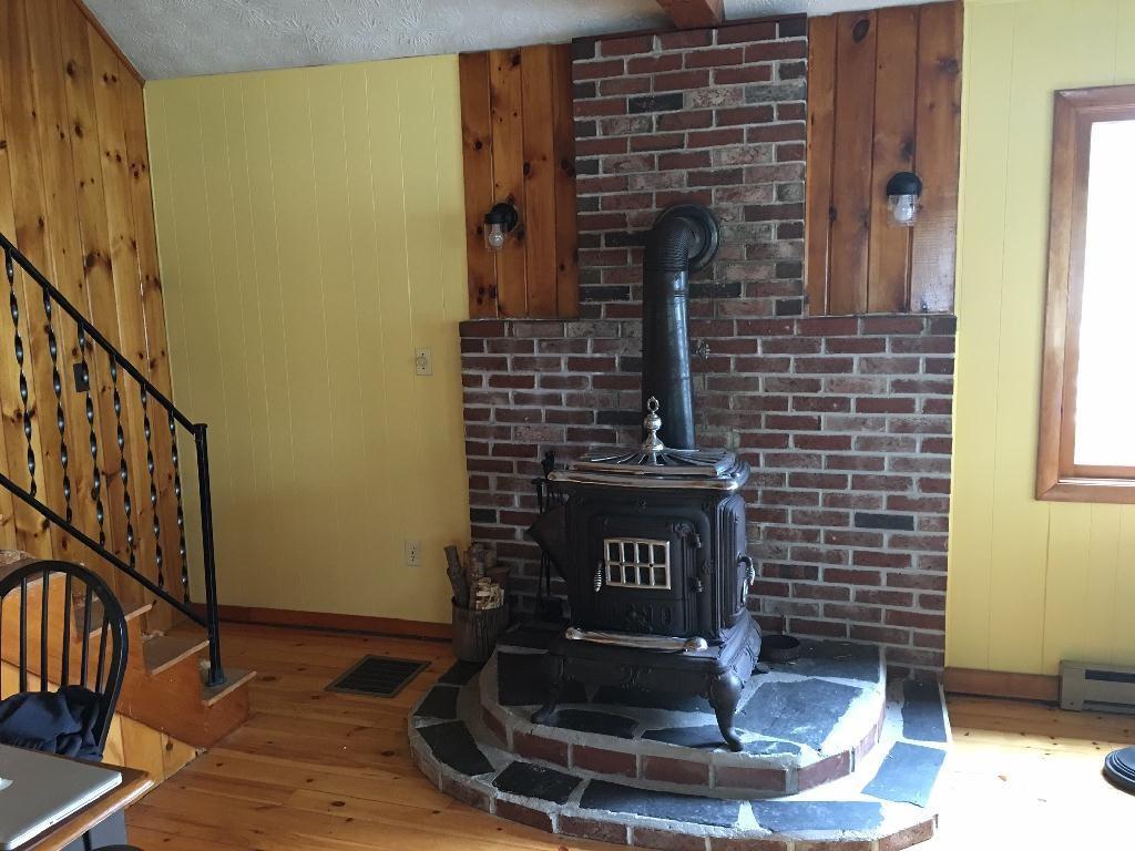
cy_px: 426
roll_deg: +1.5
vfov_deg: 48.2
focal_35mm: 29
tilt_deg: -7.5
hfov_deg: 61.7
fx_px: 951
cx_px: 568
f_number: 2.2
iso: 100
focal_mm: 4.15
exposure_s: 1/10
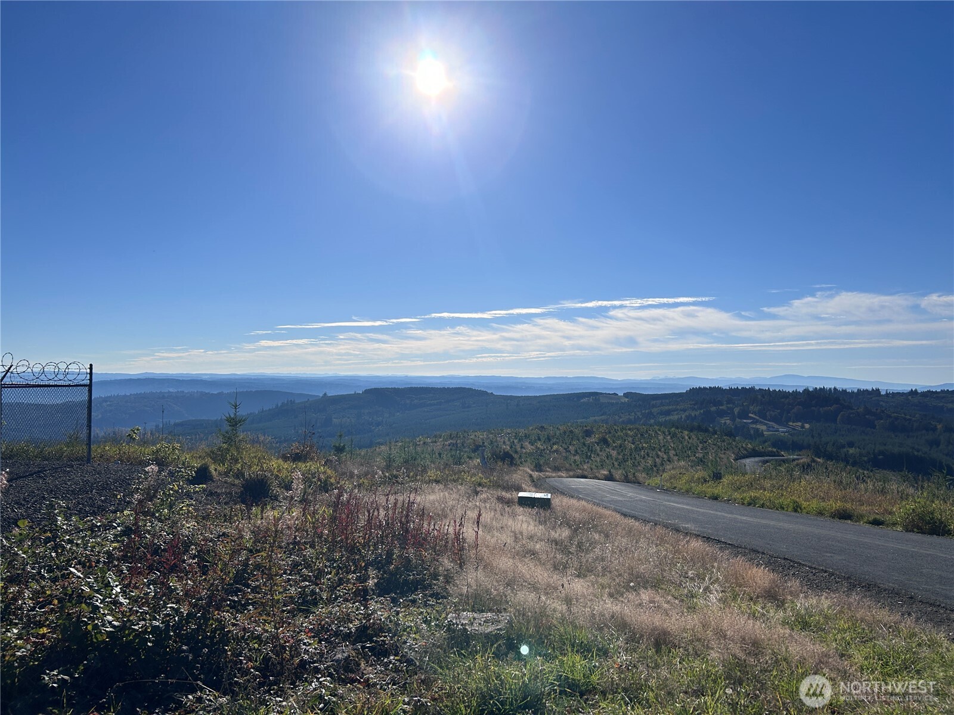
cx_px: 477
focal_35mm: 26
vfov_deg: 53.1
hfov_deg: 67.3
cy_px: 358
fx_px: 717
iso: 50
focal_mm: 5.7
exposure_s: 1/14286
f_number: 1.5
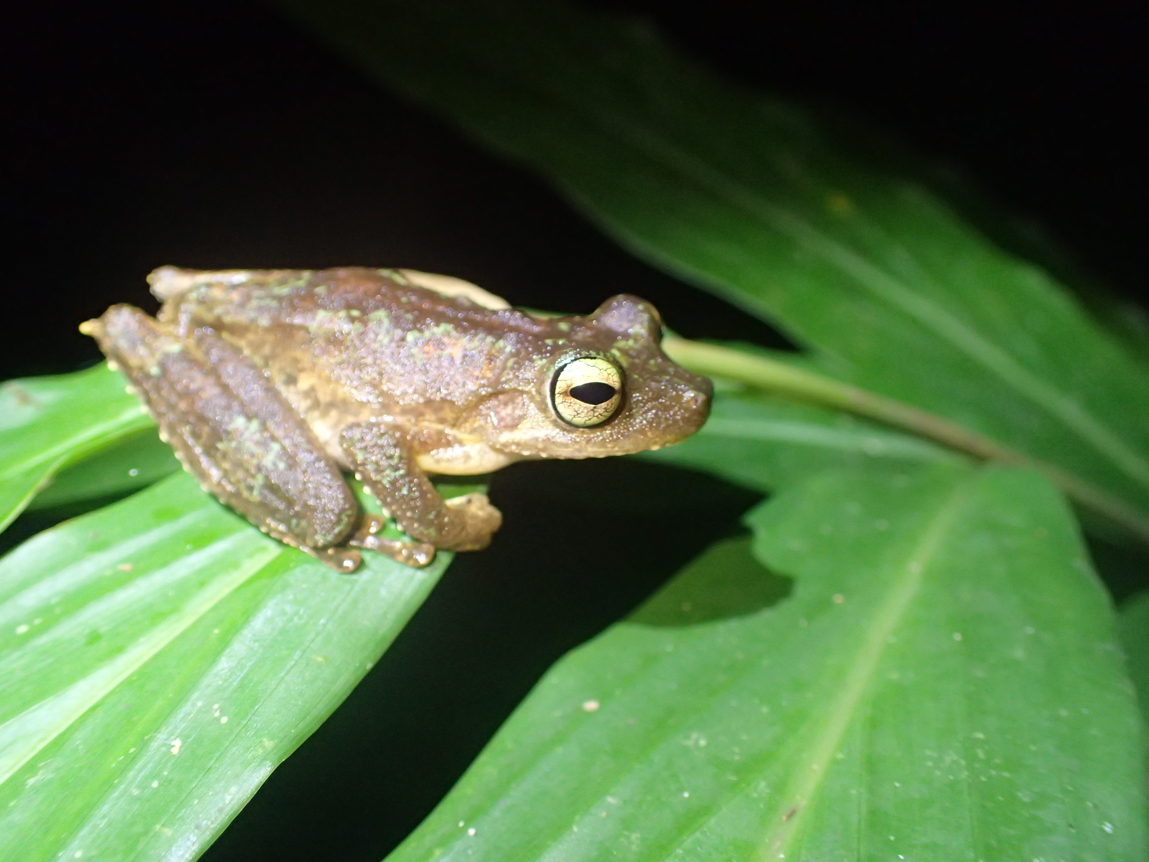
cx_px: 574
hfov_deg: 60.0
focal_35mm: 30
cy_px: 431
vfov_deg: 46.8
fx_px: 996
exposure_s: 1/100
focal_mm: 5.5
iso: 800
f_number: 2.3
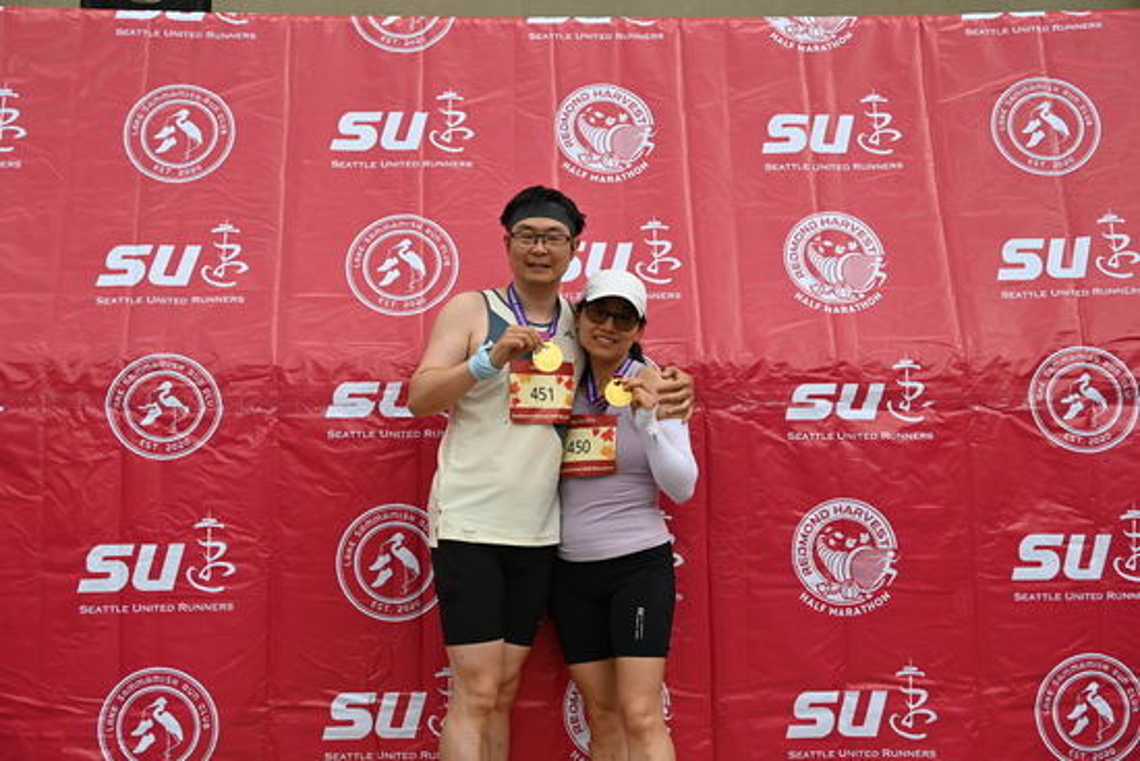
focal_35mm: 47
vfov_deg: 28.7
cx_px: 570
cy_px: 380
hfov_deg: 41.9
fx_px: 1489
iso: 160
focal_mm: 47
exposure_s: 1/250
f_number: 5.6
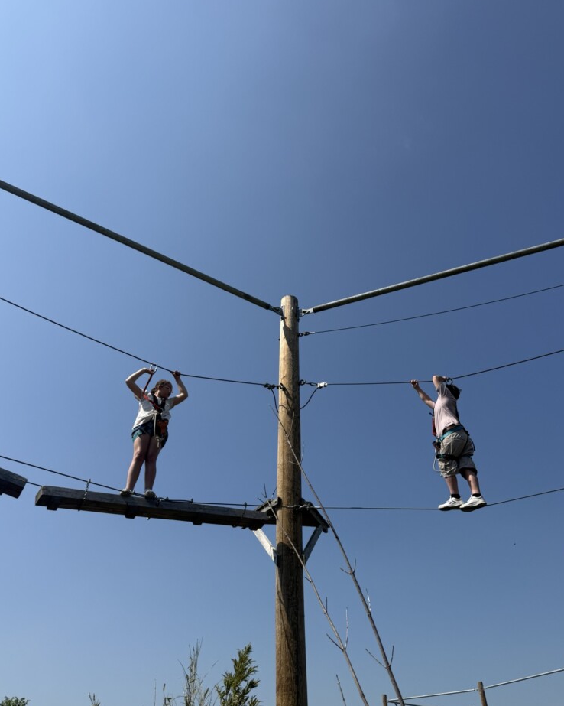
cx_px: 279
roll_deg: +0.6
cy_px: 348
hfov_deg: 54.9
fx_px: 543
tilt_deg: +41.3
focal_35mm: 26
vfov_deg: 66.0
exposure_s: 1/8130
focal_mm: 6.76
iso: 80
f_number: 1.78
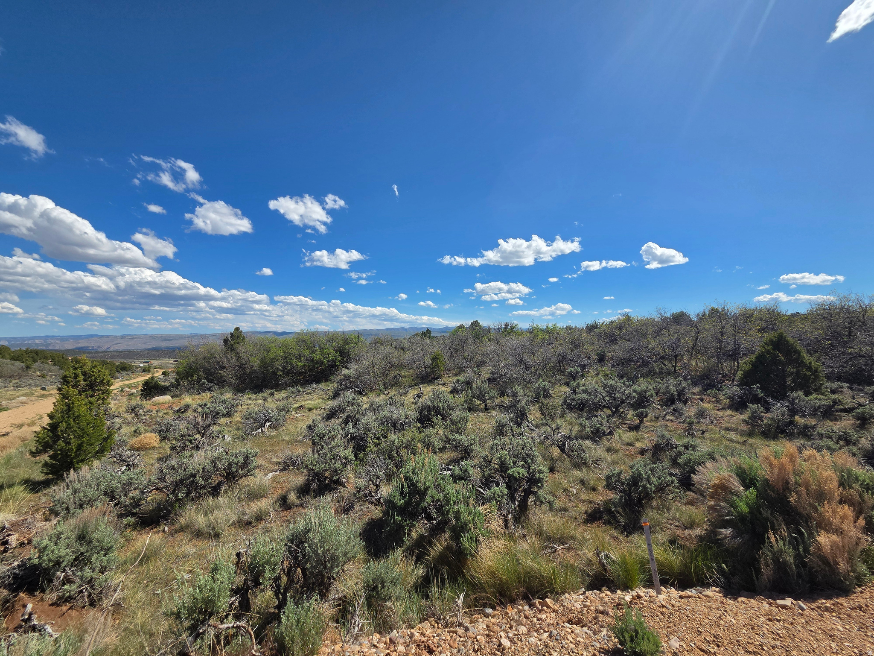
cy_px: 328
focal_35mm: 13
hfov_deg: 106.2
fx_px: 328
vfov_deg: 89.9
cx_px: 437
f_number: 2.2
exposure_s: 1/4032
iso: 100
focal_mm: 2.2
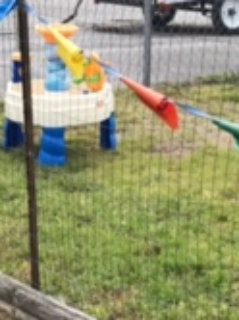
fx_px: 997
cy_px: 522
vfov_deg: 16.2
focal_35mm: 108
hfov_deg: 13.7
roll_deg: +1.4
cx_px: 118
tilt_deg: -30.2
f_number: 1.8
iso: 20
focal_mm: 3.99
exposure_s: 1/833
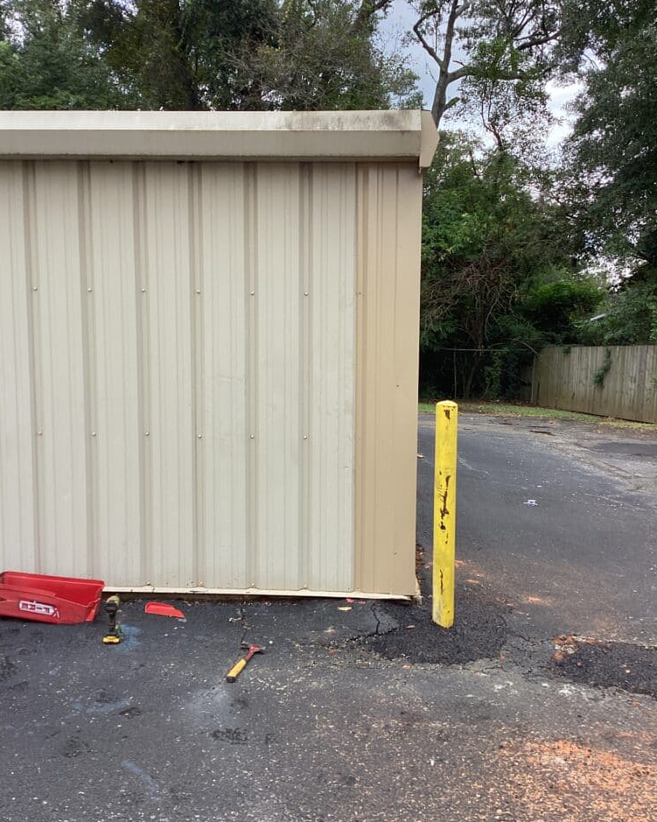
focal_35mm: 33
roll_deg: +0.0
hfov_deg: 44.5
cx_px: 325
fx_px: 802
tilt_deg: -6.2
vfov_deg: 54.2
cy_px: 418
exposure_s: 1/237
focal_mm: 3.3
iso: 25
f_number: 2.4
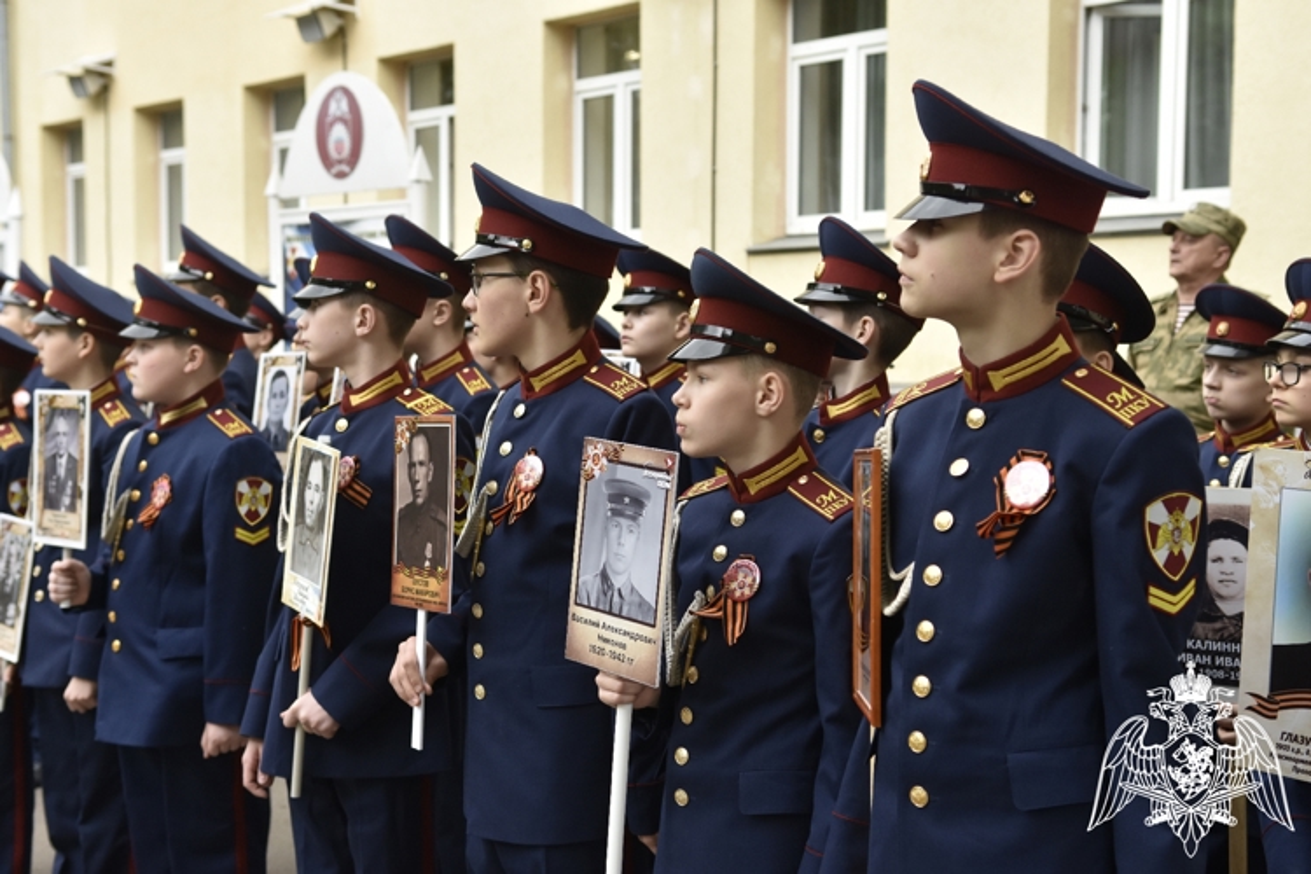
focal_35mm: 51
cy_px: 437
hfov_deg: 38.9
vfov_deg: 26.5
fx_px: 1857
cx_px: 656
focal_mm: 34
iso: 640
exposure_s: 1/320
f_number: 4.5
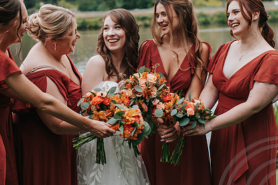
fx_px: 803
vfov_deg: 13.2
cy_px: 87
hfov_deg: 19.6
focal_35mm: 104
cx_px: 114
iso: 200
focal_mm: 50
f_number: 2.8
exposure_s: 1/1600
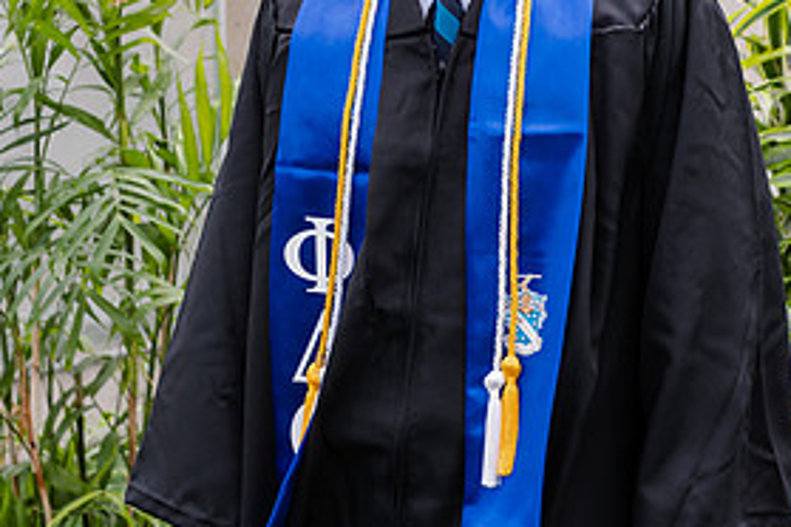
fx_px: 2834
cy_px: 50
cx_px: 377
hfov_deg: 15.9
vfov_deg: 10.6
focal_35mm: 129
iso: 160
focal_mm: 62
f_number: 5.6
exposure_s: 1/200
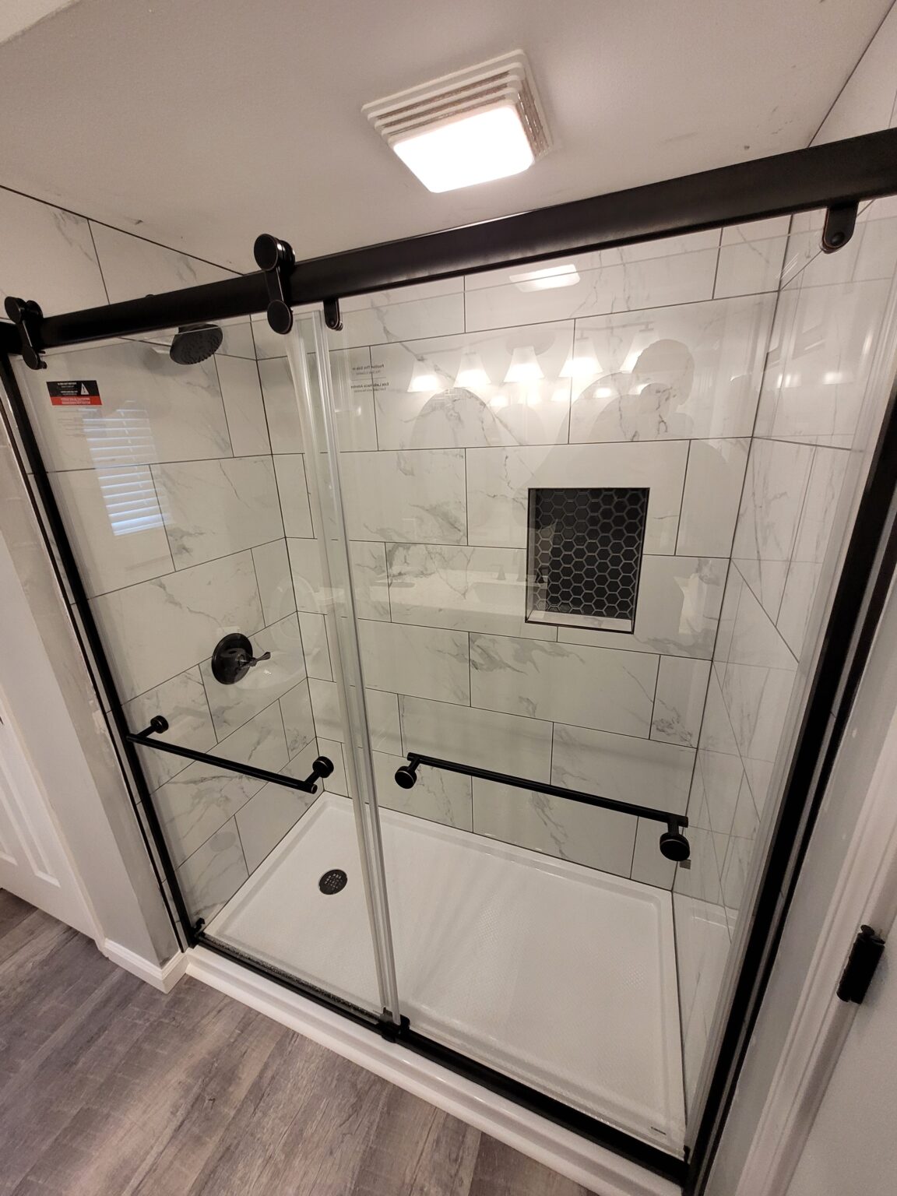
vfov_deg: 106.2
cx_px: 448
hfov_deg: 89.9
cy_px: 598
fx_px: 449
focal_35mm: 13
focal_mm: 1.74
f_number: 2.2
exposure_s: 1/60
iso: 200
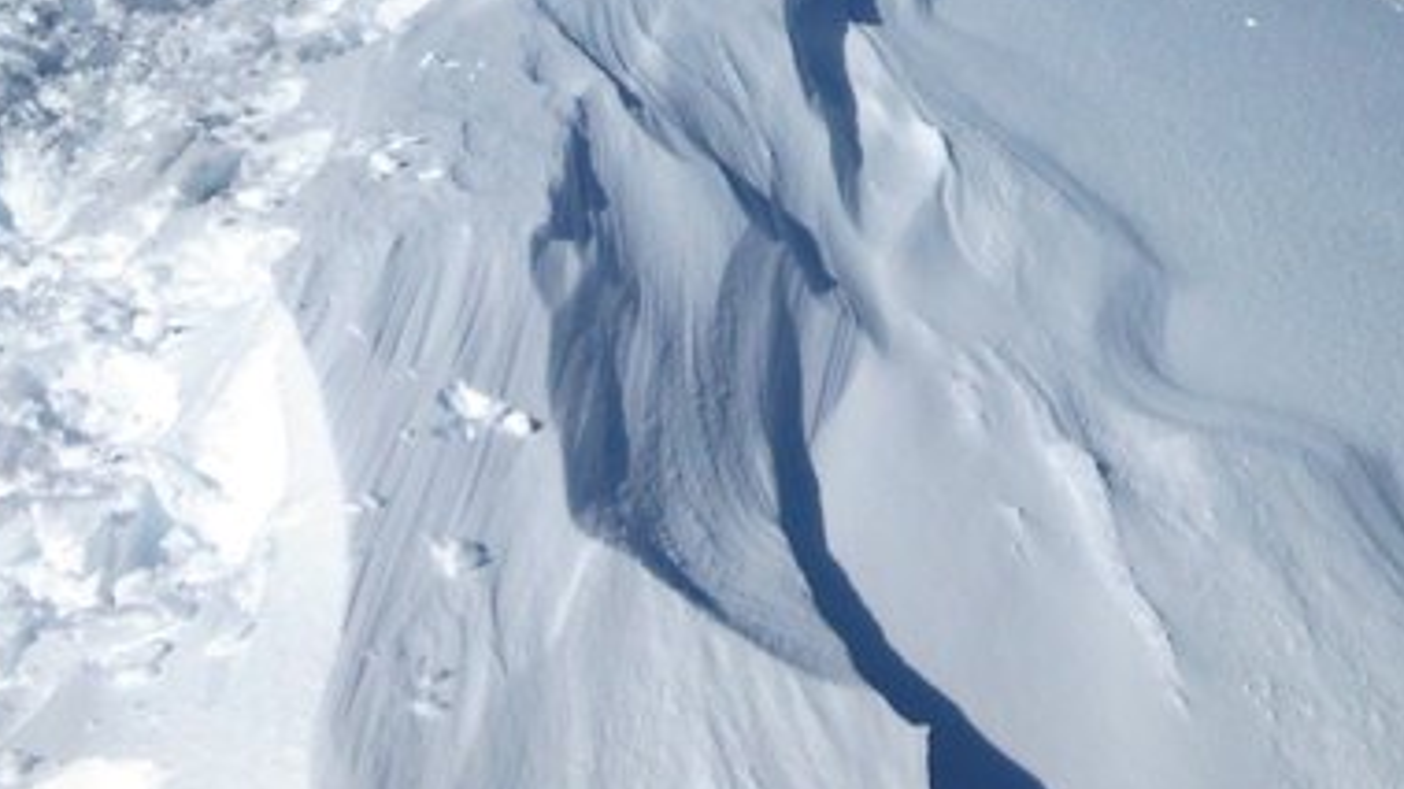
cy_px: -435
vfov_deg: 14.8
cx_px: 1137
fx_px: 2792
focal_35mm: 75
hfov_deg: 27.6
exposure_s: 1/500
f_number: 10.6
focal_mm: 5.2
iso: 80
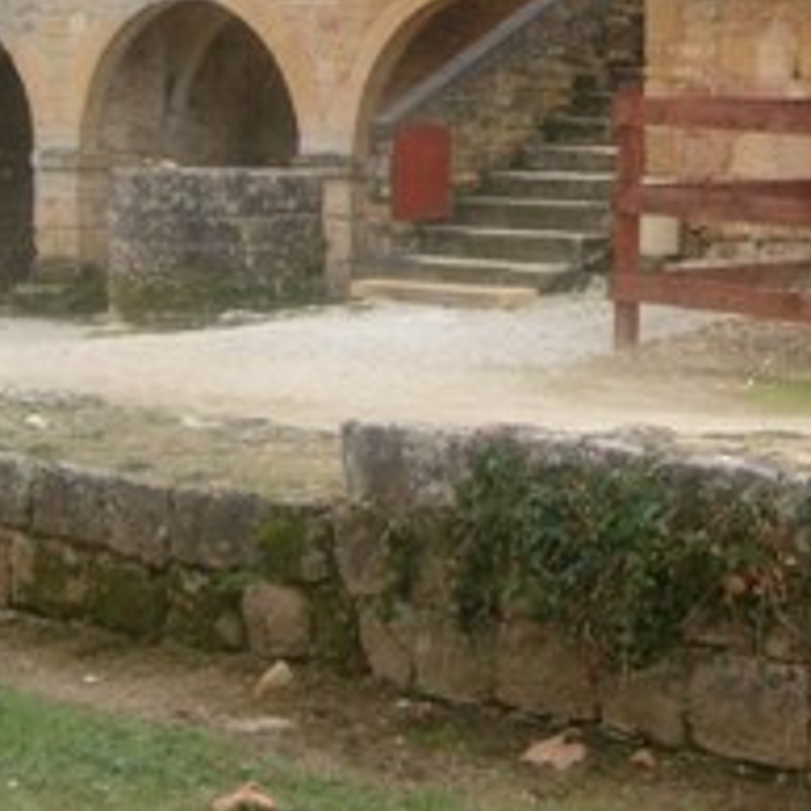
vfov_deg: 16.6
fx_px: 2704
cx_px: 610
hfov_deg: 17.0
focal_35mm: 102
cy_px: -46
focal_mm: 5.8
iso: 80
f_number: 2.8
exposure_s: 1/180
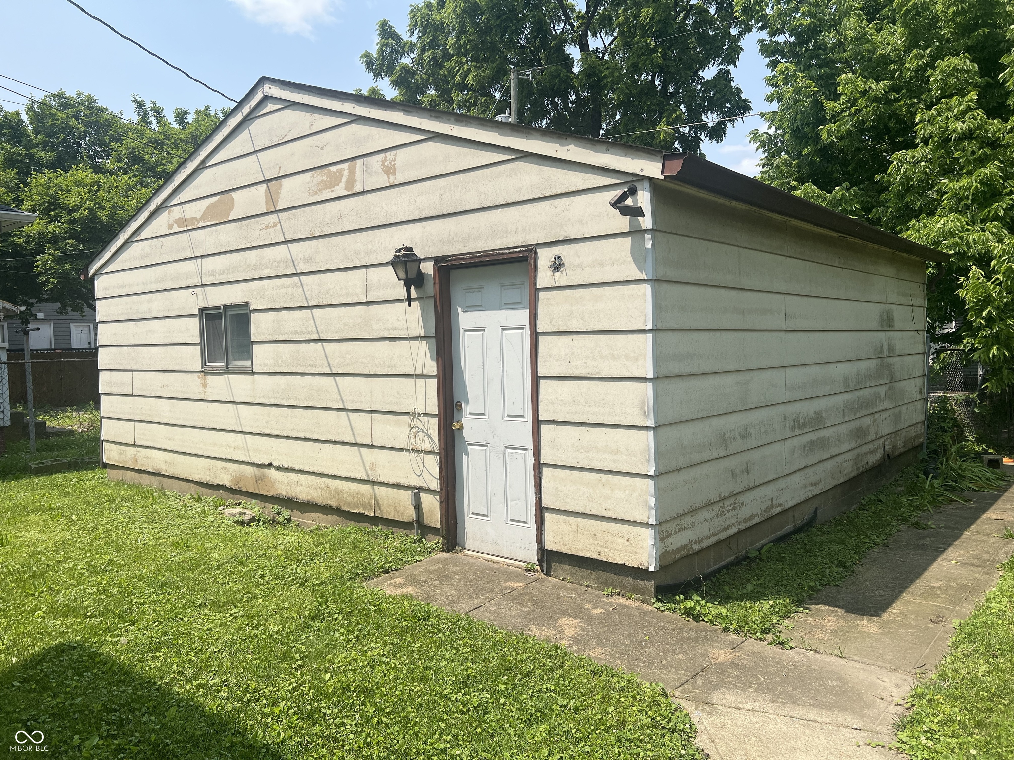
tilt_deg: -2.3
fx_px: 762
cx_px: 507
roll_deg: +1.2
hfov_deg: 67.3
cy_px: 380
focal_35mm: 26
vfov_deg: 53.1
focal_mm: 5.7
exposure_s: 1/4444
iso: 50
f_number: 1.5
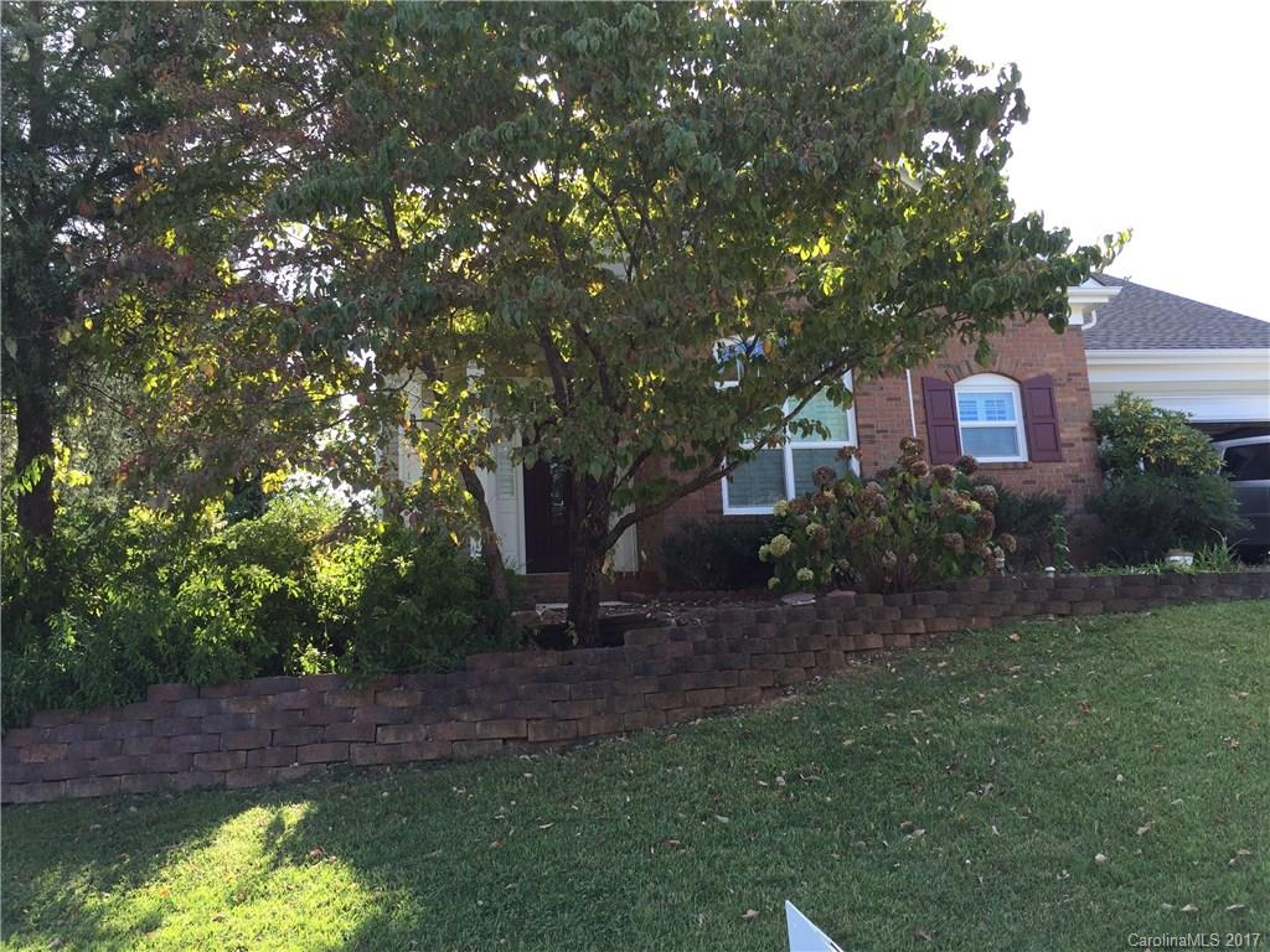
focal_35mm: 29
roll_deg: +2.1
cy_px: 476
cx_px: 635
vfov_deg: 48.2
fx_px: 1064
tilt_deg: +9.8
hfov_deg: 61.7
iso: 32
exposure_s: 1/222
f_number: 2.2
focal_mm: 4.15
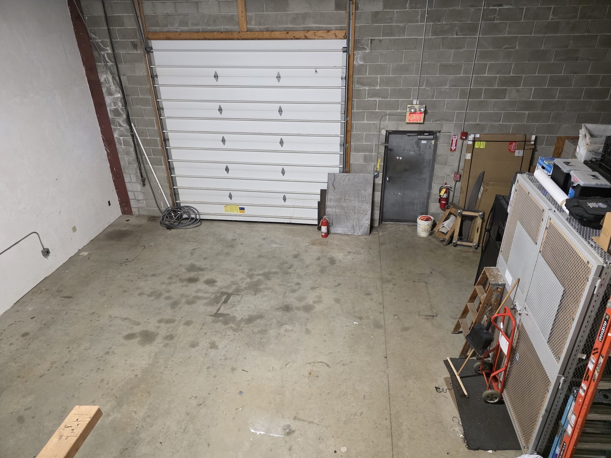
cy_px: 229
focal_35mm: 23
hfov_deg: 73.9
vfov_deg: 58.9
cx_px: 306
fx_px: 406
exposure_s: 1/120
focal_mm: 6.3
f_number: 1.7
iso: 800
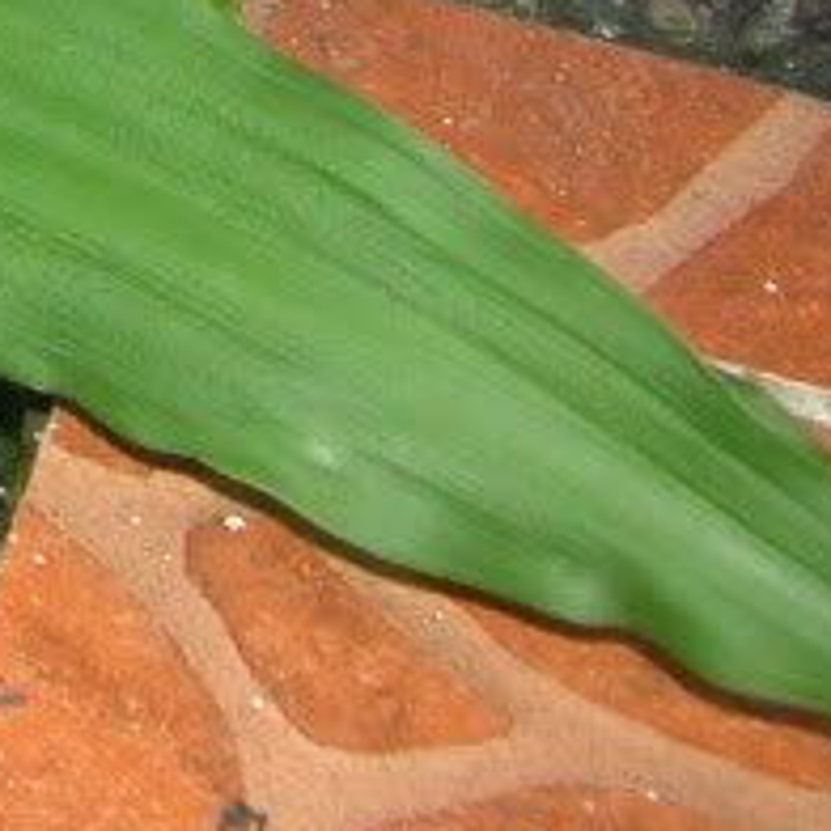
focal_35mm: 162
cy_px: -619
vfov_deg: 10.2
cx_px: -1111
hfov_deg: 9.6
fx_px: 4400
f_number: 2.8
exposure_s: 1/60
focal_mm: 8.9
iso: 200
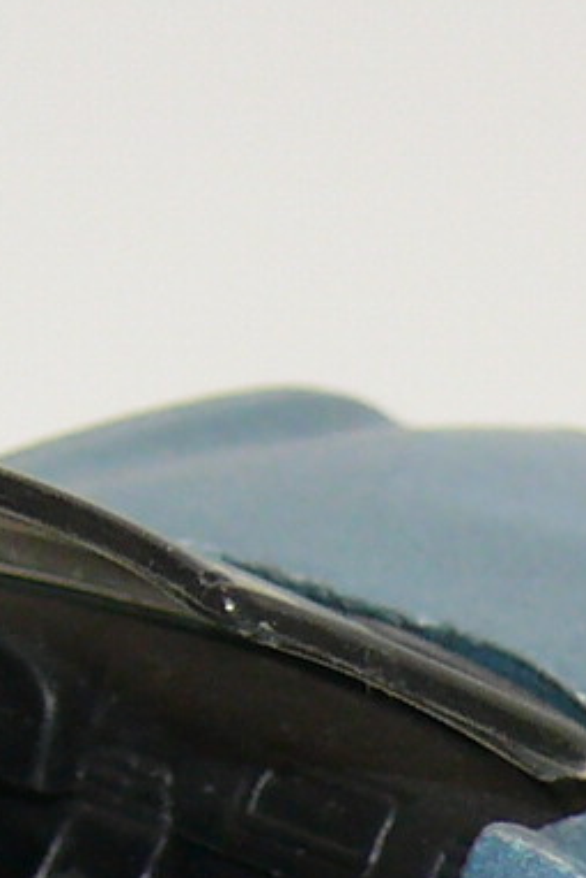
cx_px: -237
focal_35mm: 470
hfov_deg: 2.9
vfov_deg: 4.4
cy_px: 1021
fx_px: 11465
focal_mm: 13.8
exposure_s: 1/30
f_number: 4
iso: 100
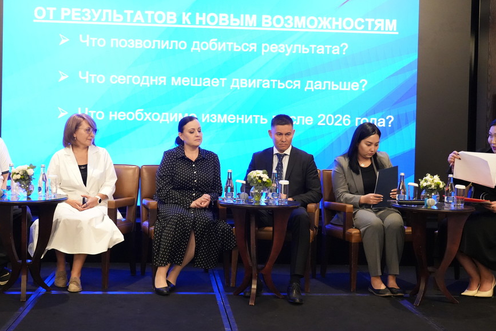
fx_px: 620
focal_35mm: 45
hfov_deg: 43.6
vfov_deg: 29.9
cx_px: 227
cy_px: 163
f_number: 4
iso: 8000
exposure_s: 1/250
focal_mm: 39
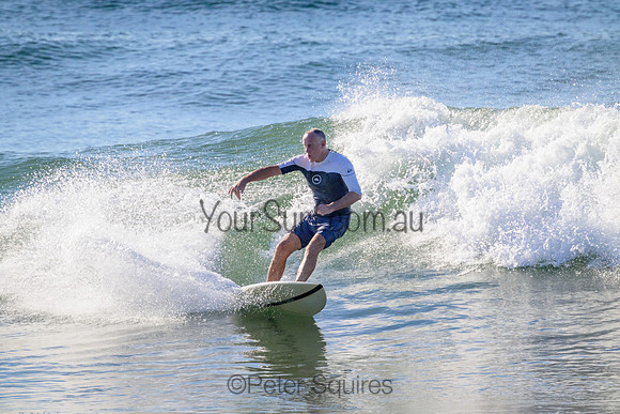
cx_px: 310
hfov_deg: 2.6
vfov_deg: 1.7
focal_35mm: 800
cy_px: 207
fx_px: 13780
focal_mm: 800
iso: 900
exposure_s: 1/2000
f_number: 11
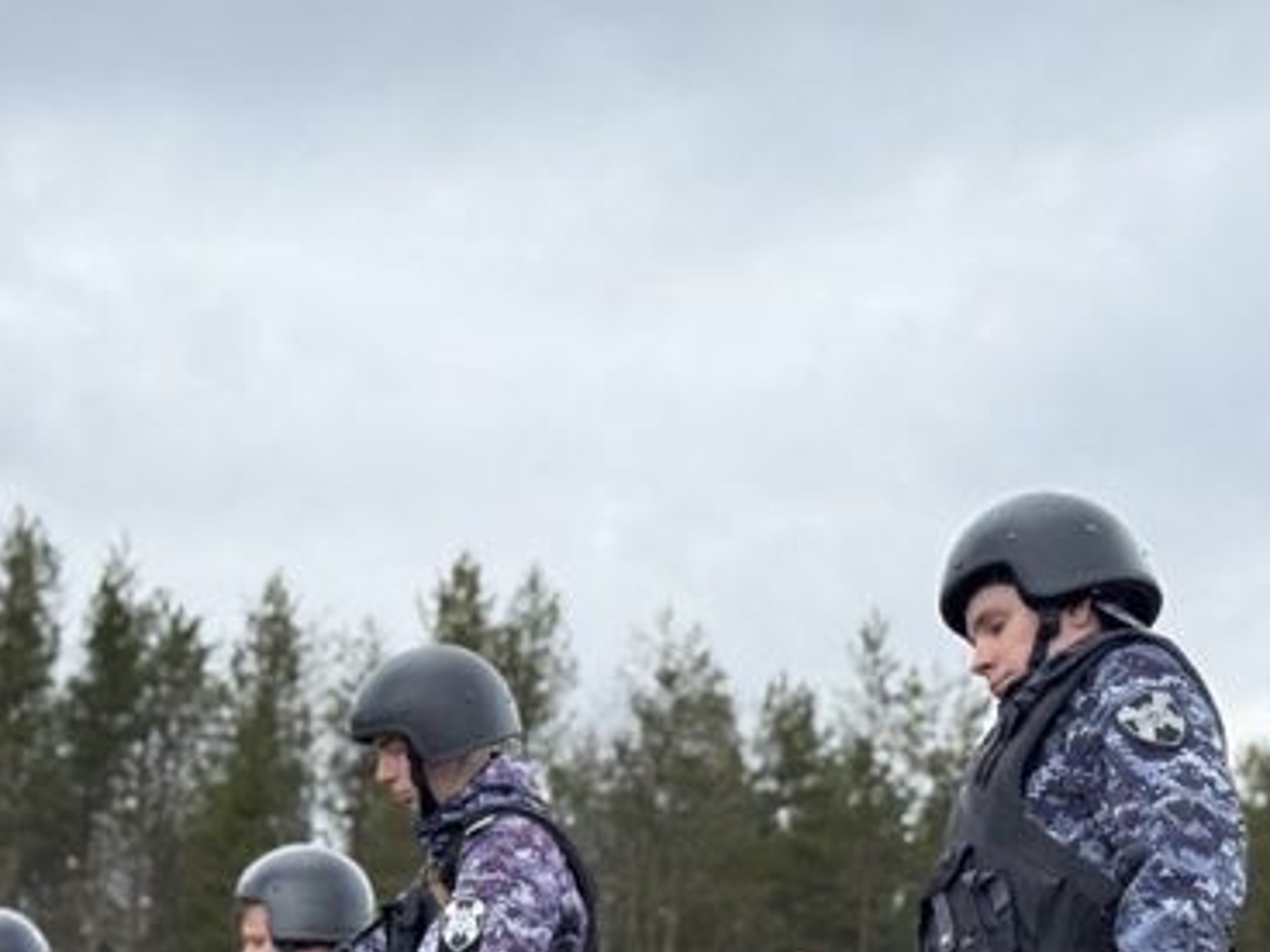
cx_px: 982
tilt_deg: +13.6
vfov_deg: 16.9
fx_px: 3192
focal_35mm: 87
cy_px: 655
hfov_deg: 22.3
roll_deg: -2.0
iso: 64
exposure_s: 1/3704
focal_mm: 6.76
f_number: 1.78
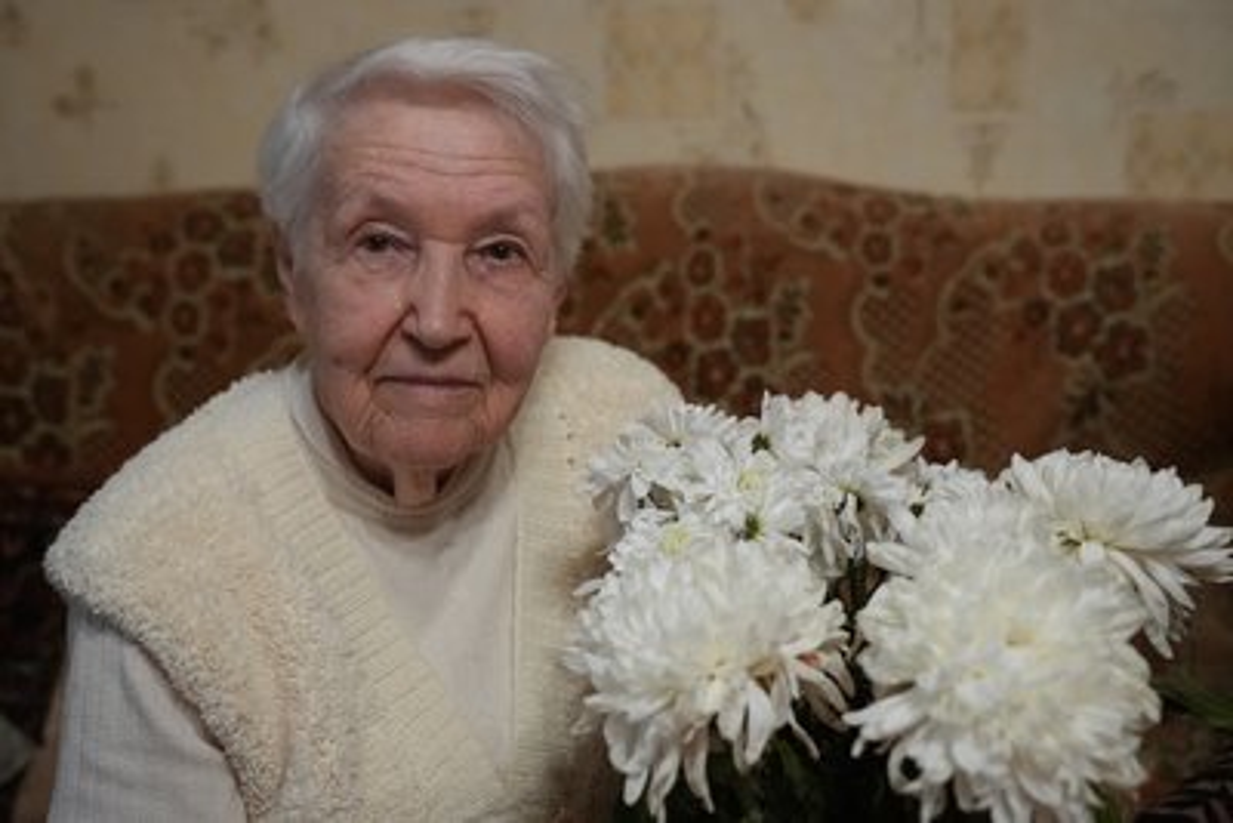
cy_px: 412
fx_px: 1473
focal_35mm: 43
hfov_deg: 45.4
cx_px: 616
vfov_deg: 31.2
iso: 12800
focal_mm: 43
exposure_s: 1/200
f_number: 3.5
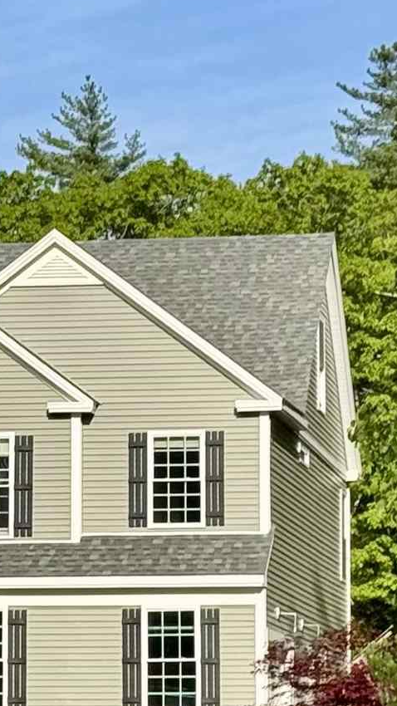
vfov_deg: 11.4
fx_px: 3538
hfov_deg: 6.4
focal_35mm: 189
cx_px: 15
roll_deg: -0.2
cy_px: 465
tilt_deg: +5.2
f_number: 1.78
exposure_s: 1/4608
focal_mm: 6.76
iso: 64
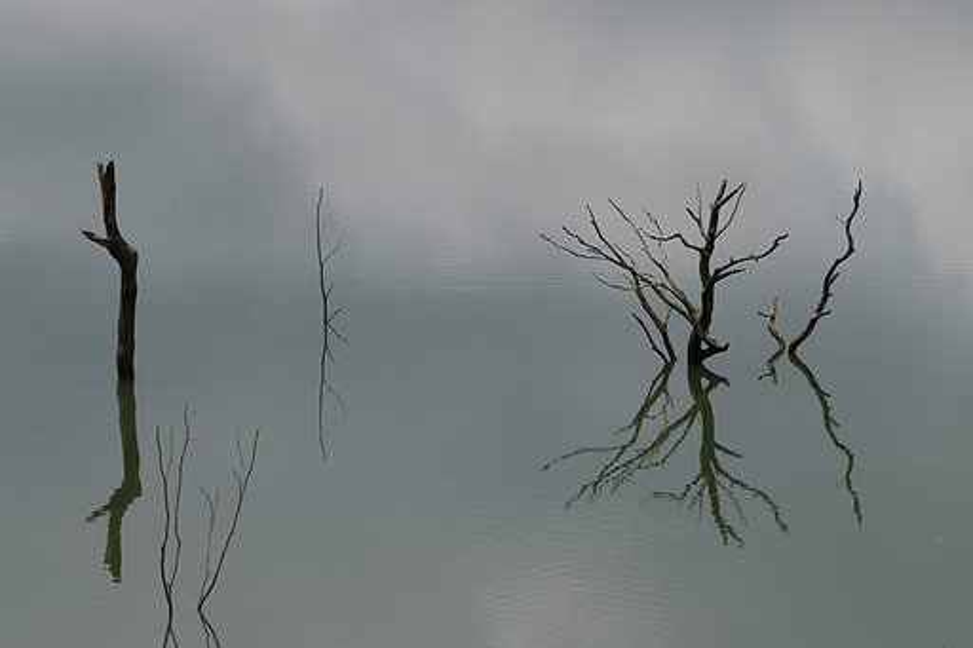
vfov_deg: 6.1
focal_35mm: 225
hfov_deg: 9.2
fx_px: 6079
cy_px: 324
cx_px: 486
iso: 200
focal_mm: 150
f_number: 10
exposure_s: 1/640
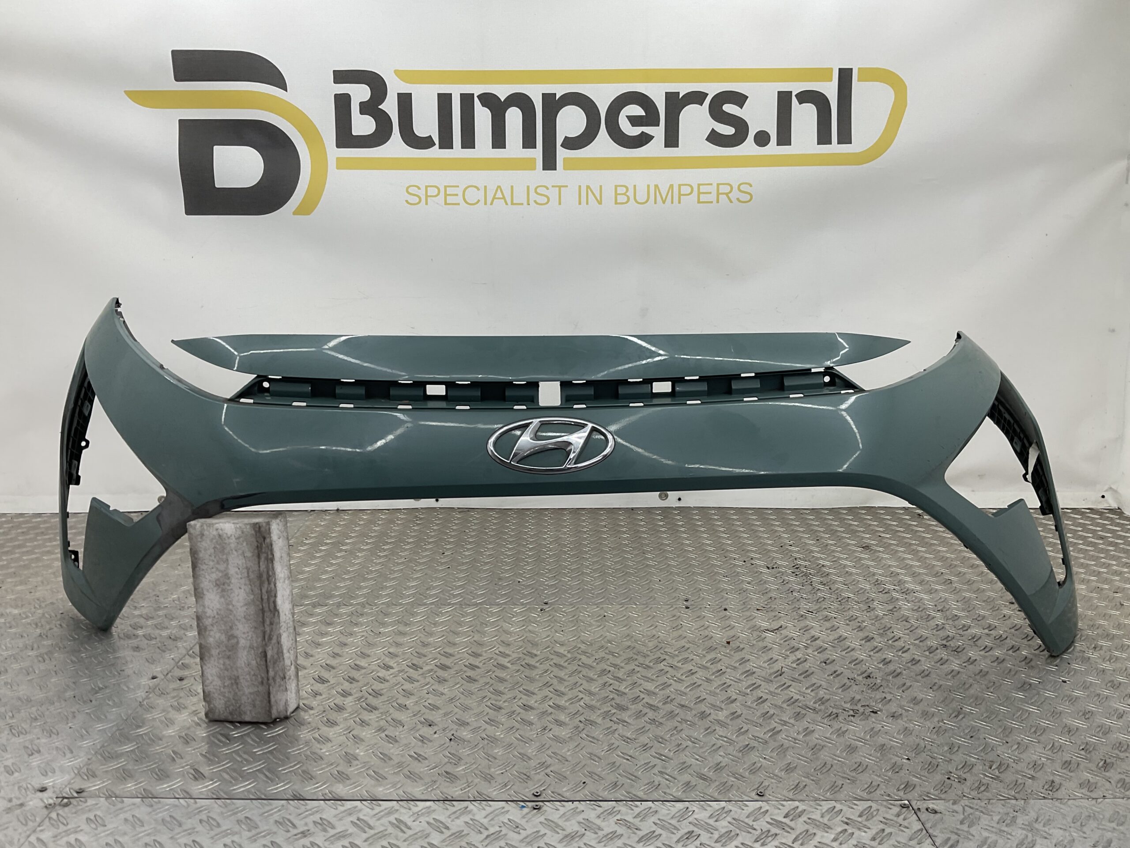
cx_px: 565
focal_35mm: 29
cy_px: 424
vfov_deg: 48.2
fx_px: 947
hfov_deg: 61.7
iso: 20
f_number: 1.8
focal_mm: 3
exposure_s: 1/120
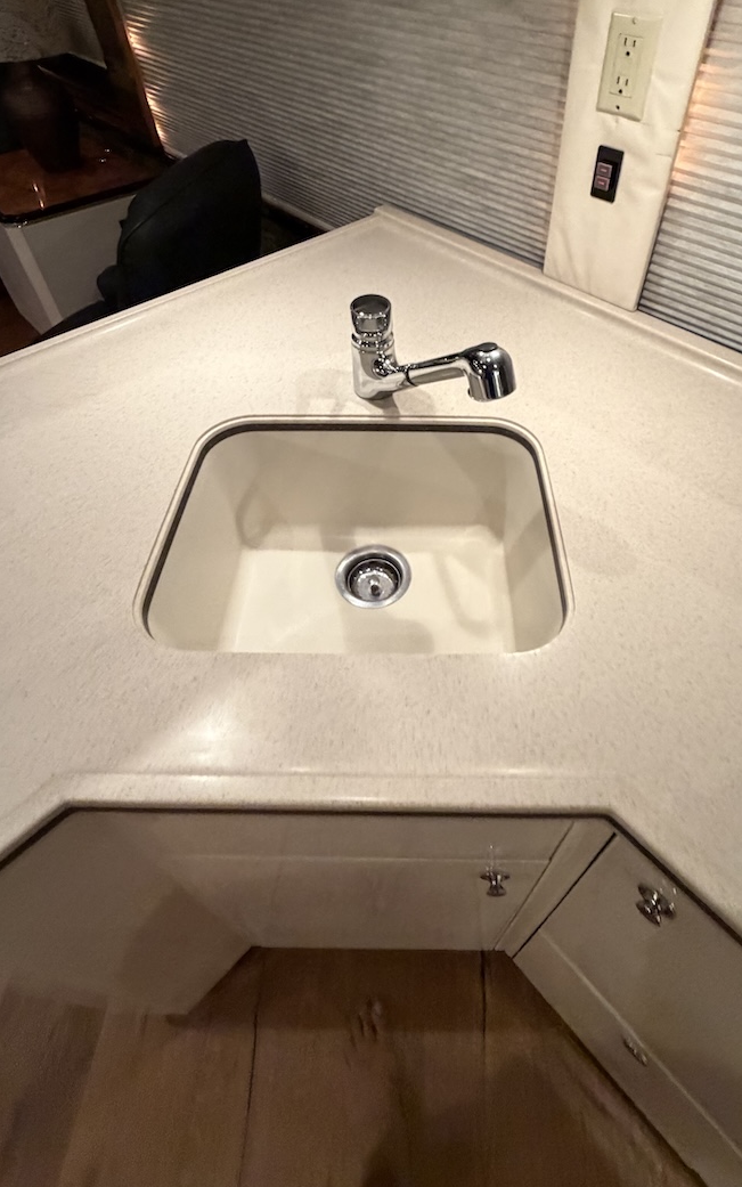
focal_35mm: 19
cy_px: 461
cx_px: 419
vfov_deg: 86.6
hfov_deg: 62.0
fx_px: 614
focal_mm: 2.22
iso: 500
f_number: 2.2
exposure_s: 1/60
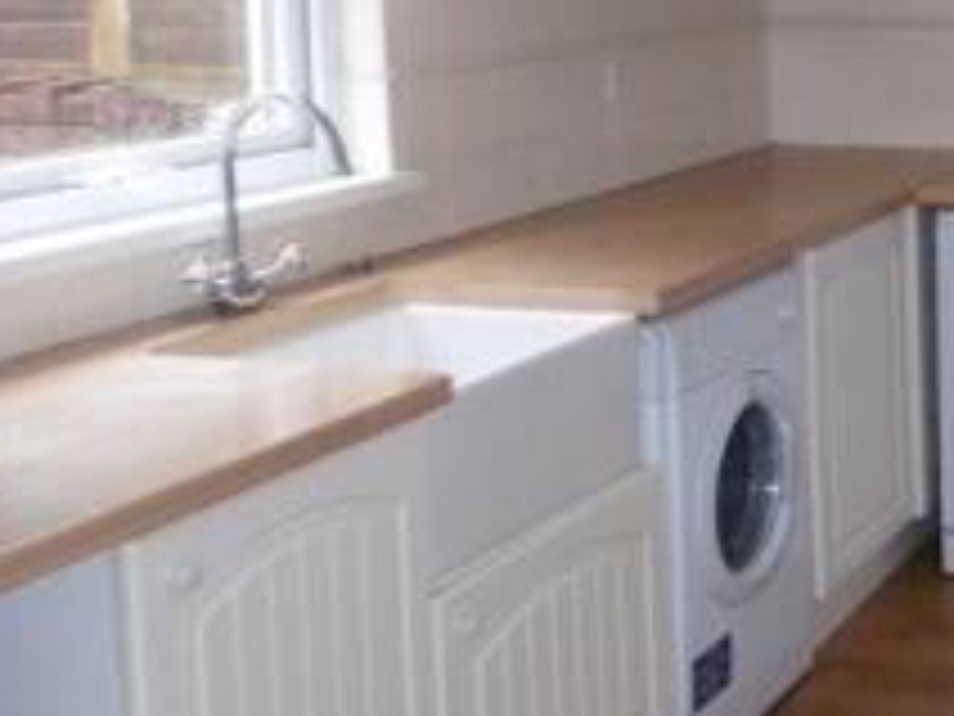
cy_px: 110
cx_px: 1262
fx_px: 1819
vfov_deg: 21.9
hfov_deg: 25.1
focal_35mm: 66
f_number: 3.1
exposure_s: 1/60
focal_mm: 4.3
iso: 250
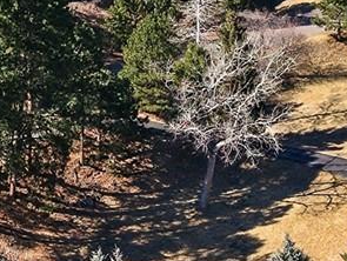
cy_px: 187
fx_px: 1305
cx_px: 132
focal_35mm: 130
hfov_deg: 15.1
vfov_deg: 11.4
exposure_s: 1/5000
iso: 210
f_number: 1.8
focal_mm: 8.7
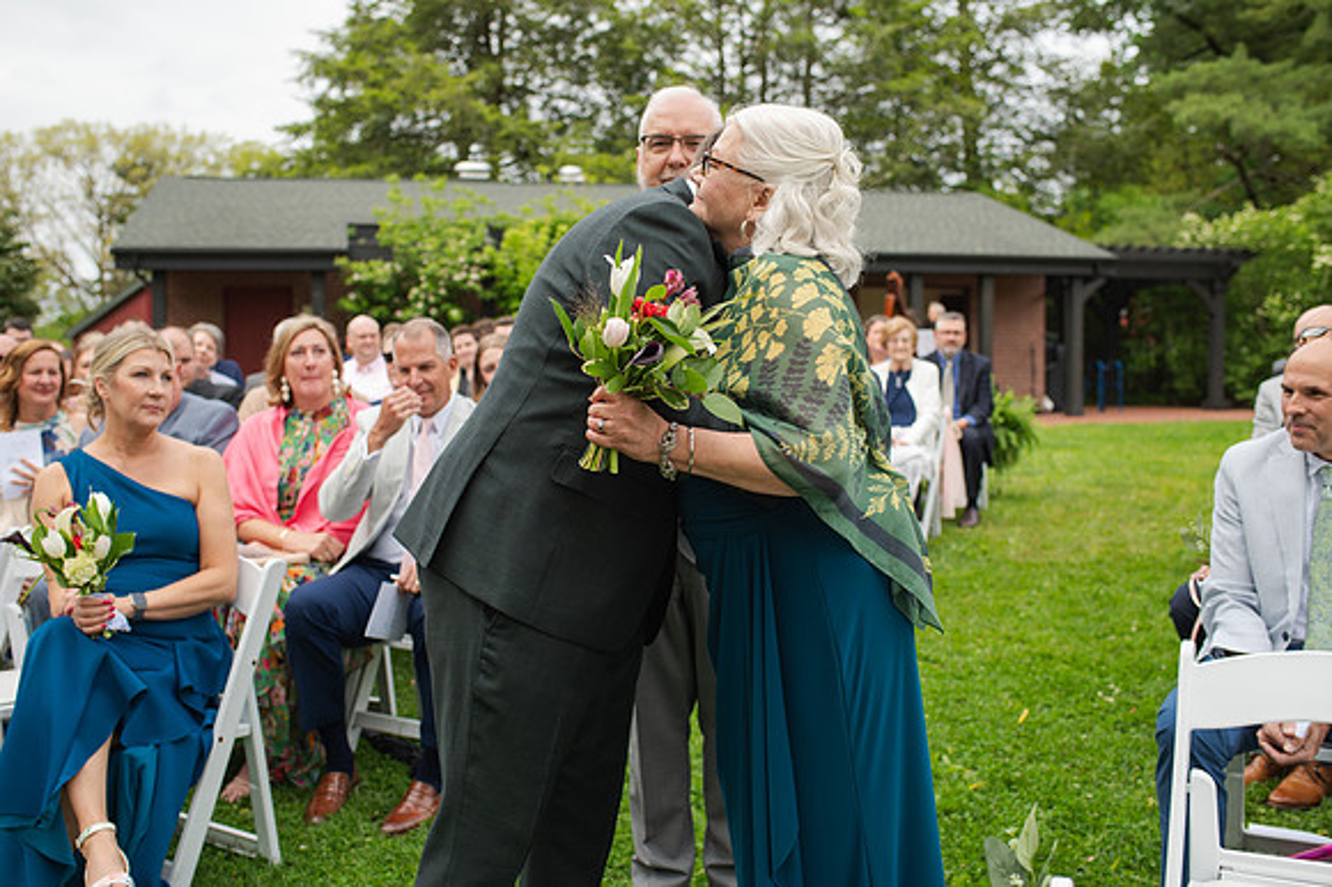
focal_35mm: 36
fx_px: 1348
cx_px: 639
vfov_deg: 36.4
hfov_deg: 52.6
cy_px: 444
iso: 110
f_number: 3.5
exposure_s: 1/400
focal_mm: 35
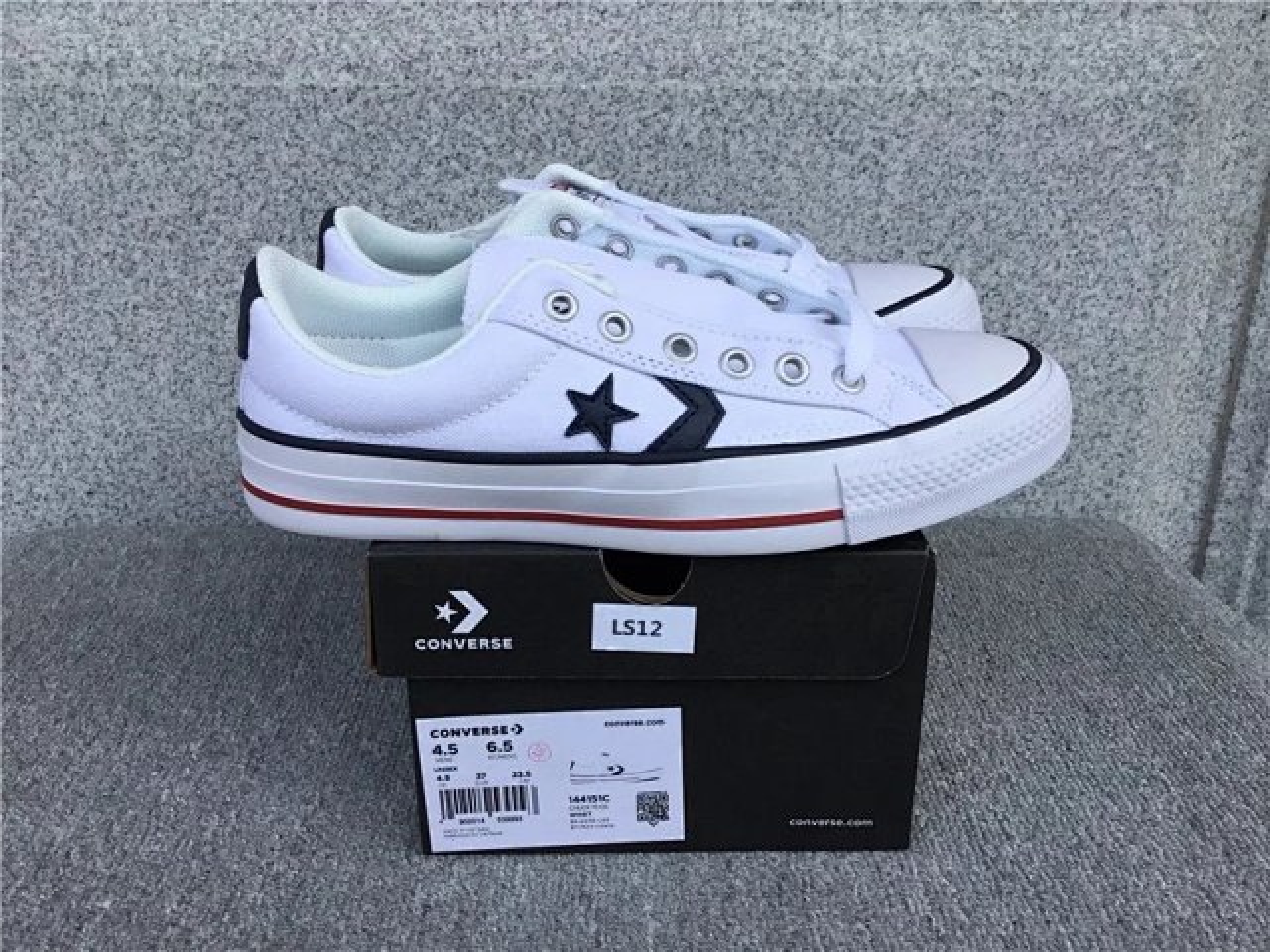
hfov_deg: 58.4
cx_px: 635
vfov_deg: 45.4
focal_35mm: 31
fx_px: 1137
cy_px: 476
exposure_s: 1/506
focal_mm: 3.3
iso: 25
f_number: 2.4
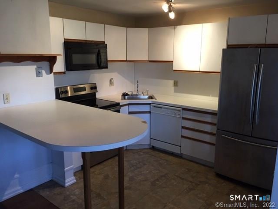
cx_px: 139
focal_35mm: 29
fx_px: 233
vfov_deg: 48.2
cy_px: 104
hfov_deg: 61.7
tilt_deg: -9.1
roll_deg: -1.1
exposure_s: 1/15
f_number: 2.2
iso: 50
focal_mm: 4.15
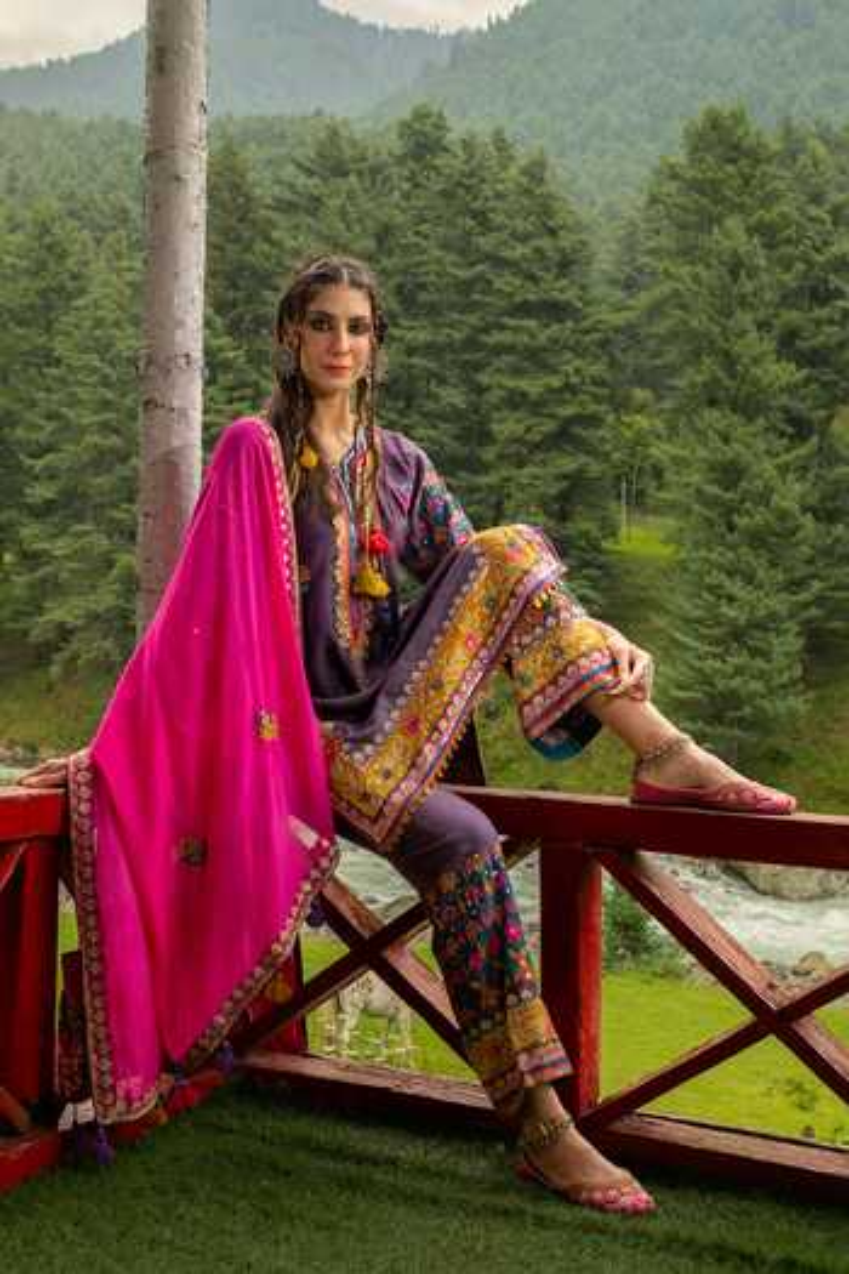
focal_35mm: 35
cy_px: 637
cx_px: 424
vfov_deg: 54.4
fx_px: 1238
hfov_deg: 37.9
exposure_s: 1/100
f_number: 4.5
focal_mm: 23
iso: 640
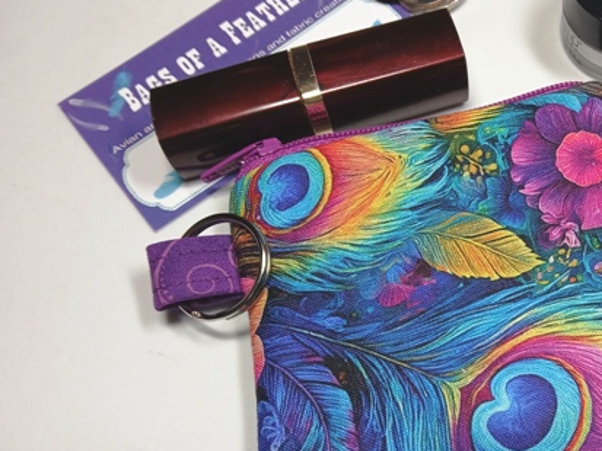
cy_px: 284
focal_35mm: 42
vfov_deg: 34.2
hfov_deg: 43.4
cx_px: 447
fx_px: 731
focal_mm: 3.98
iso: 64
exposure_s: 1/60
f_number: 1.8
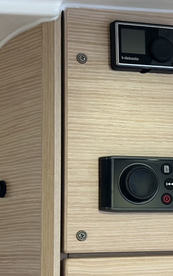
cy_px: 174
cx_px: 292
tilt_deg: +4.6
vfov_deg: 17.9
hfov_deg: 10.7
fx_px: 875
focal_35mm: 116
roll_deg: +2.3
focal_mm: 6.86
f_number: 1.78
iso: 400
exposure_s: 1/60
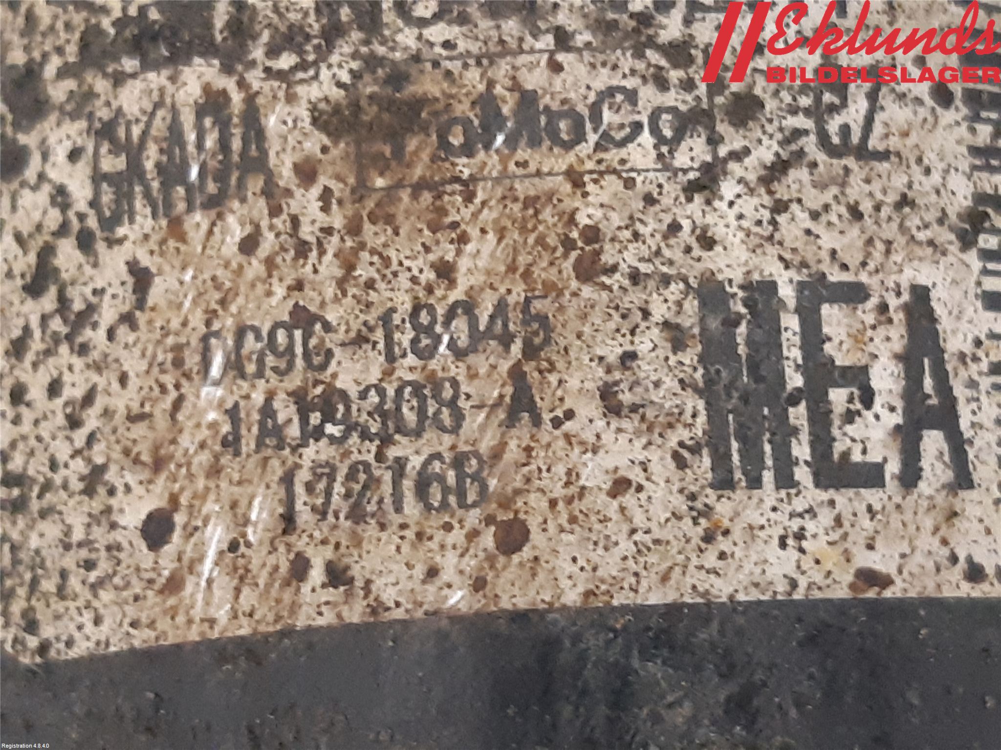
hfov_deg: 67.3
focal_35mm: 26
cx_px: 500
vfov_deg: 53.1
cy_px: 375
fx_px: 752
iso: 320
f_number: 1.7
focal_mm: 3.93
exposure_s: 1/25
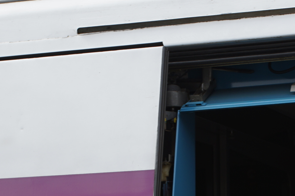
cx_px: 230
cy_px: 374
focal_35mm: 160
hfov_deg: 12.8
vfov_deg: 8.2
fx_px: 1311
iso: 100
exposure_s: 1/400
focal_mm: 38
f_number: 6.3
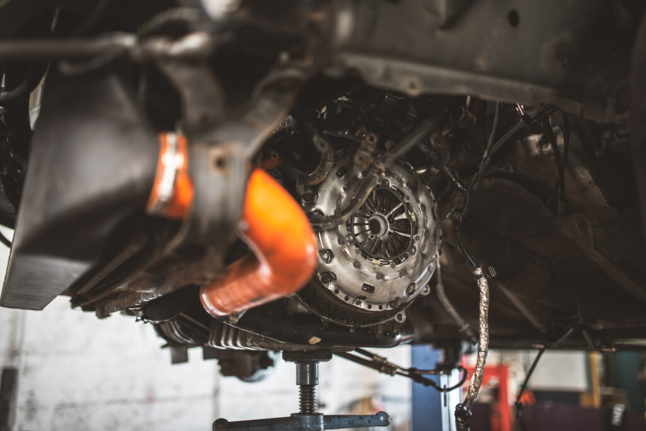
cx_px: 323
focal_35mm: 35
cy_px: 216
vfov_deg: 37.9
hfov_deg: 54.4
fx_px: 628
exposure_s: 1/200
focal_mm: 35
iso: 1250
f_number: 1.4
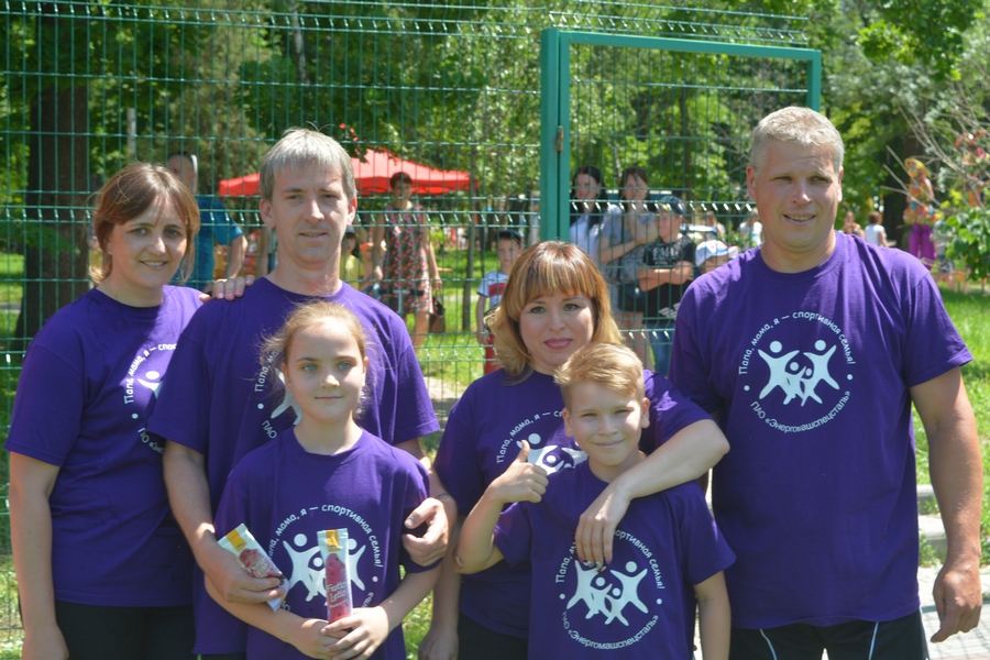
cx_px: 495
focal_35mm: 68
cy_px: 330
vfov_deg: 20.2
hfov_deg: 29.9
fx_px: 1856
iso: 200
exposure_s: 1/200
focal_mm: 45
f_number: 7.1
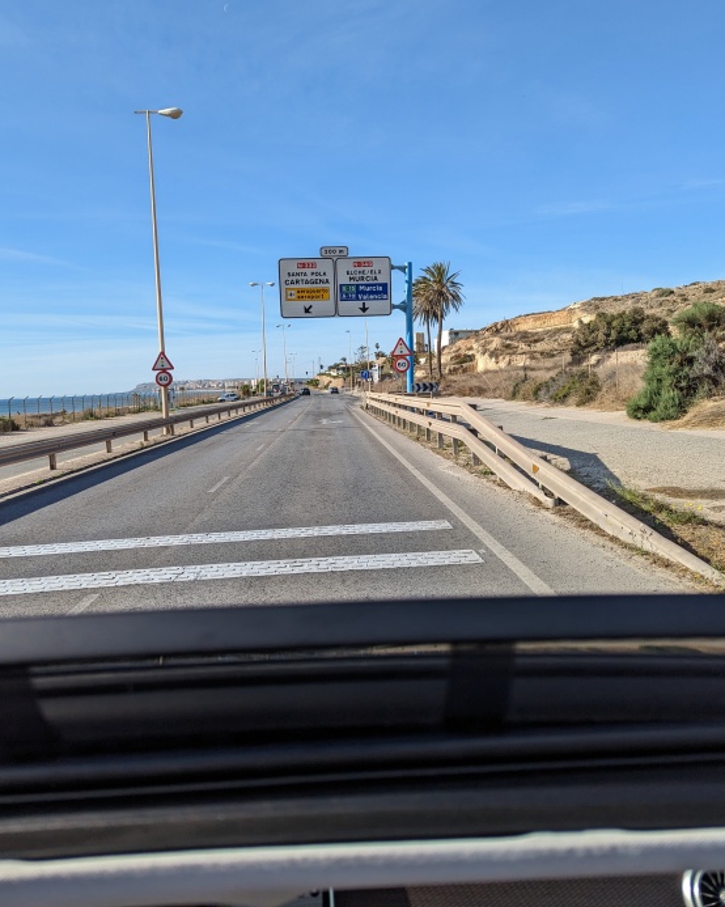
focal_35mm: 26
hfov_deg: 54.9
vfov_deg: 66.0
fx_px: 698
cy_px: 424
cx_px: 361
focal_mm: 6.81
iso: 45
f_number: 1.85
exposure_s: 1/1689
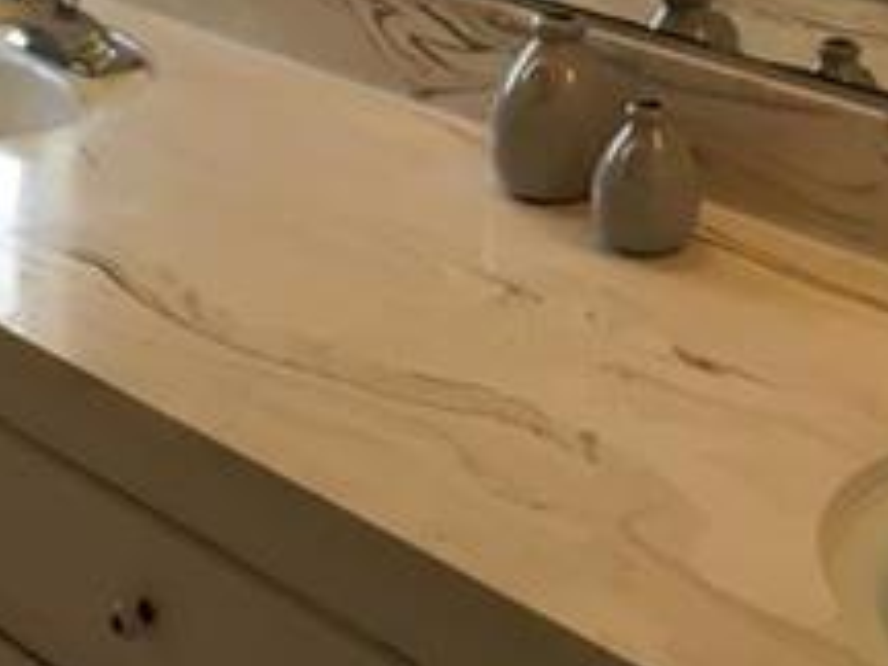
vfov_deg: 16.3
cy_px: -181
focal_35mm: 86
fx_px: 2206
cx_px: 613
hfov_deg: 22.6
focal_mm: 4.15
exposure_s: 1/30
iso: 50
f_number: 2.2
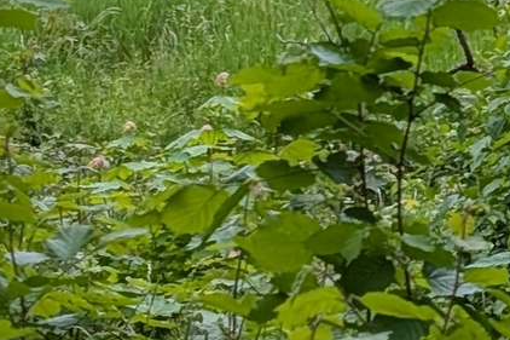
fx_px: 3427
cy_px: -240
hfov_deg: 8.1
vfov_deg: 5.6
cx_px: 1064
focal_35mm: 242
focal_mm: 6.9
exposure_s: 1/625
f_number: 1.68
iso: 17
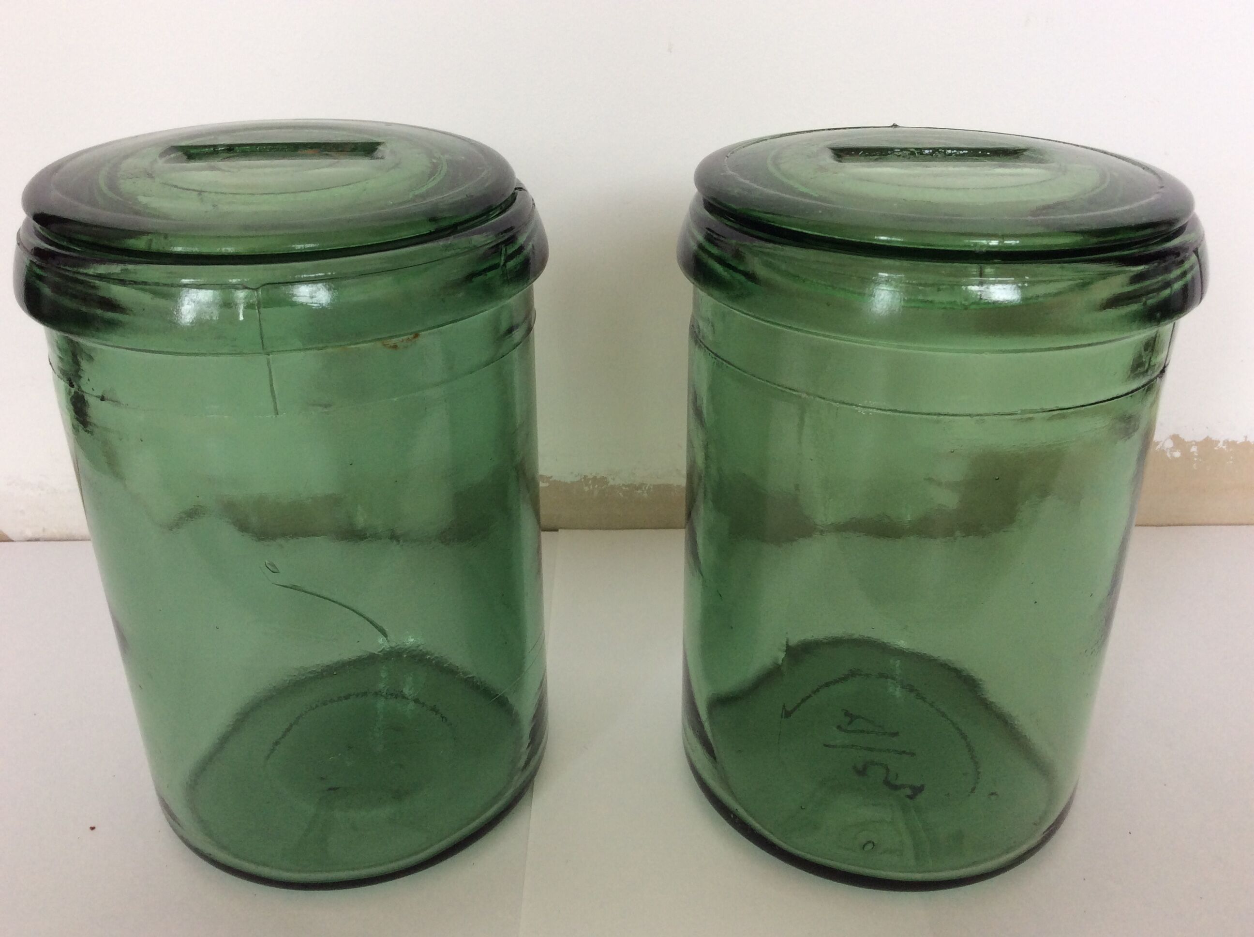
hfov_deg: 56.9
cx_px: 627
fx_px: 1158
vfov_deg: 44.1
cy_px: 468
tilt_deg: -28.6
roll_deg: +1.6
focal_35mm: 32
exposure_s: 1/50
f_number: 2.4
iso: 40
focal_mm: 3.3
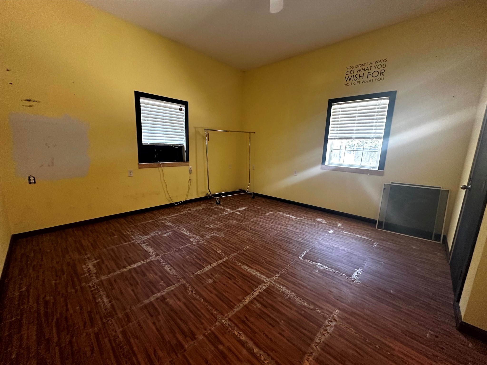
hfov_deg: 102.1
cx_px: 244
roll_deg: -1.4
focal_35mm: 14
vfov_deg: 85.7
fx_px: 197
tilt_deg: -9.0
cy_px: 182
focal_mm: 2.22
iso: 320
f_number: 2.2
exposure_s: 1/60
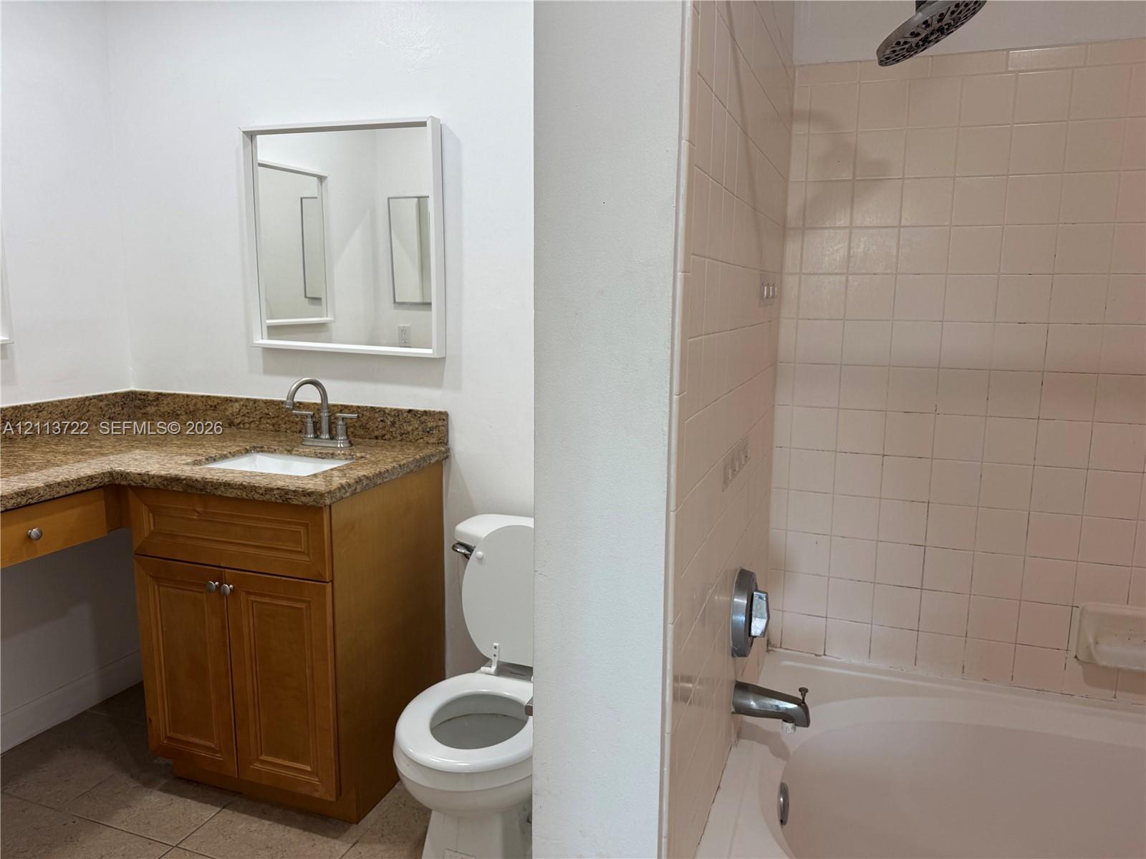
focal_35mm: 24
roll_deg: -0.3
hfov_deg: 71.6
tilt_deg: -9.8
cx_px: 573
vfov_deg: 56.8
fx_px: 795
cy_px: 430
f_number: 1.78
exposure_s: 1/120
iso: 100
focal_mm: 6.76
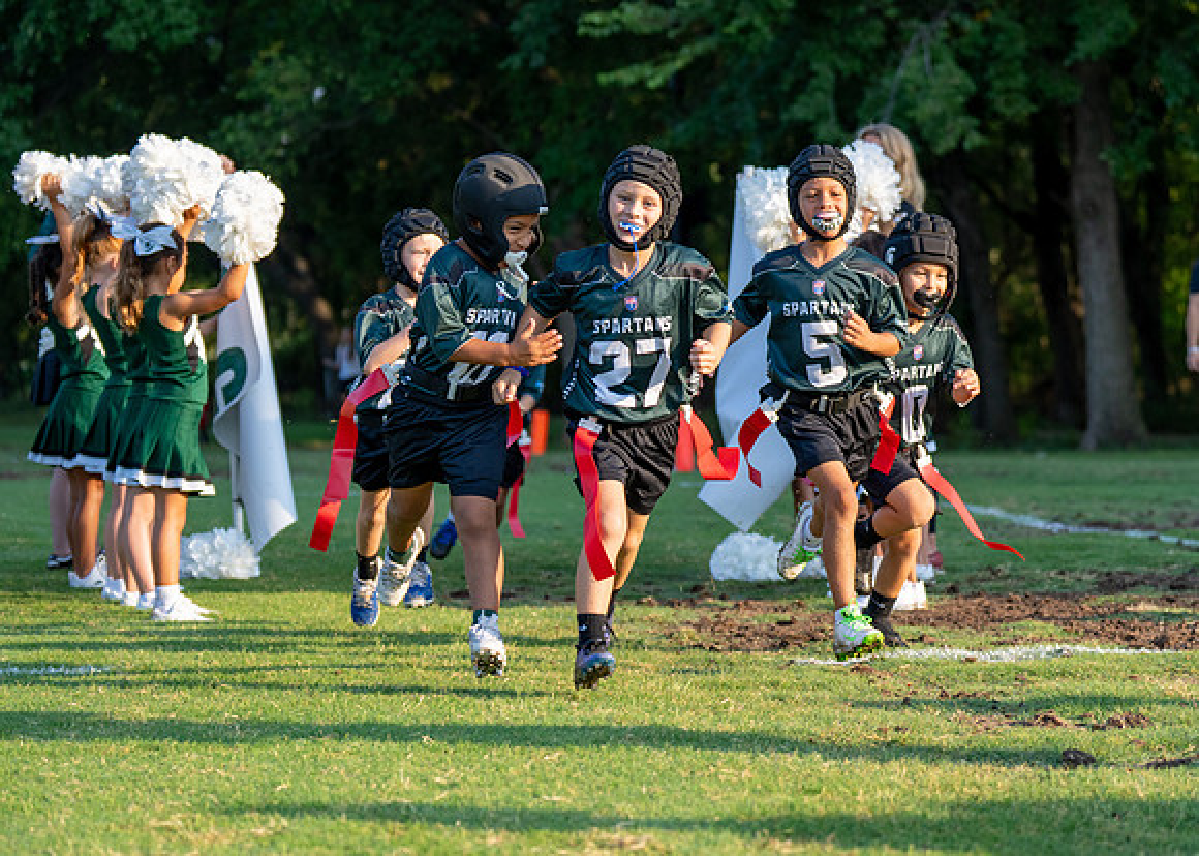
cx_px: 655
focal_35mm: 106
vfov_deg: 13.5
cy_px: 386
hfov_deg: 18.9
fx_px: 3609
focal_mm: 70
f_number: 2.8
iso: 200
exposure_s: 1/1250
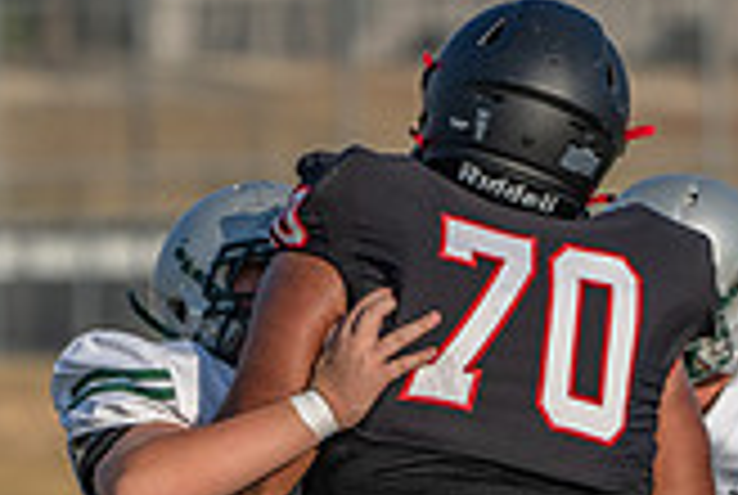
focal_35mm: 1007
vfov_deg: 1.4
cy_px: 799
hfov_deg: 2.0
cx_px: 423
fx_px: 20681
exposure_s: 1/1250
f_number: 5.6
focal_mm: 285
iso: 200
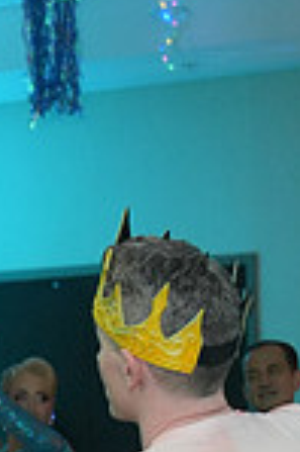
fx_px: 2731
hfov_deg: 6.2
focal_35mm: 218
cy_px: 834
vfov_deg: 9.0
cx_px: -89
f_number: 4
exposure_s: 1/200
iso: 4000
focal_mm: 56
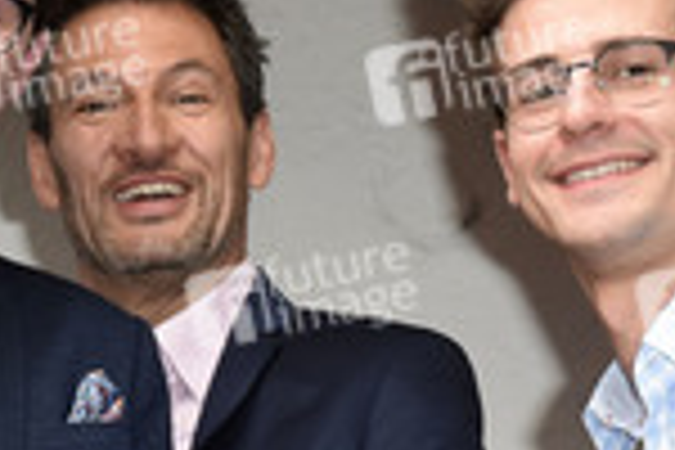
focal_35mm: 270
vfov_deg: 5.1
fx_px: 5062
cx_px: 362
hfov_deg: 7.6
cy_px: 410
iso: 1250
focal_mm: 60
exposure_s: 1/160
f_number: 6.3
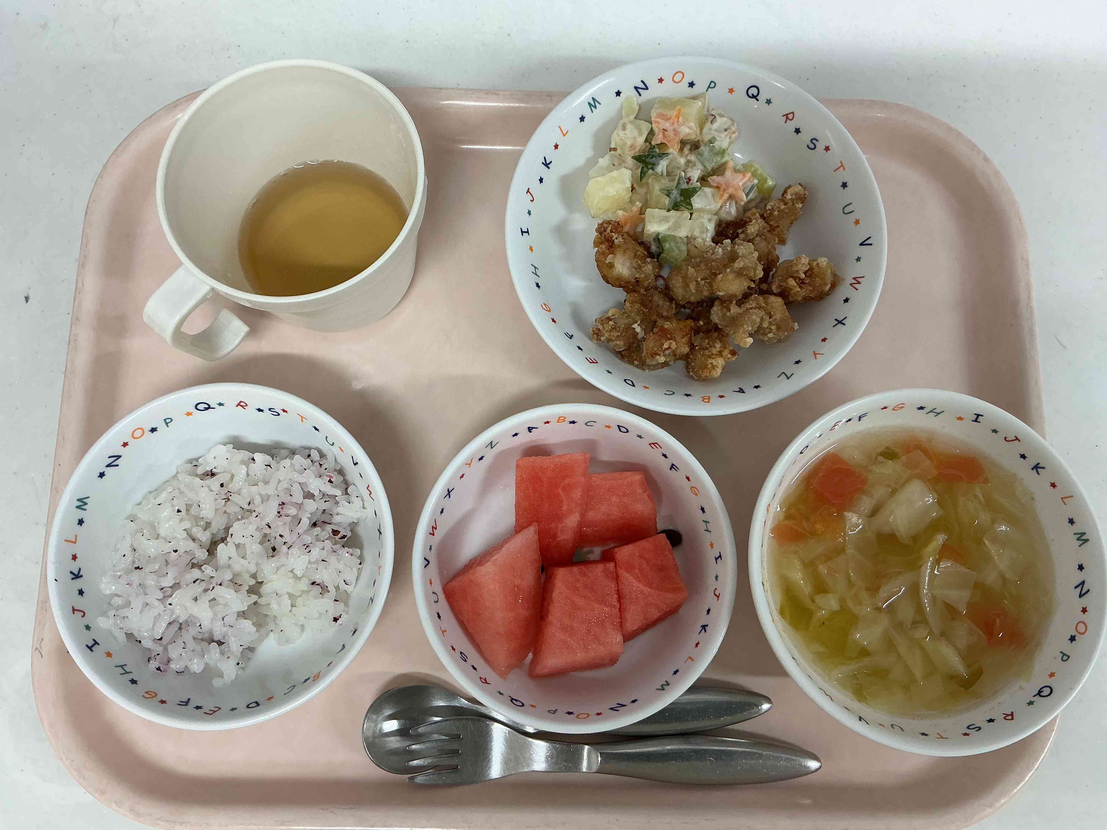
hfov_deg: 61.7
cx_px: 554
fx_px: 927
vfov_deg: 48.2
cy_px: 415
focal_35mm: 29
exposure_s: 1/60
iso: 50
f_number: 1.8
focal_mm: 3
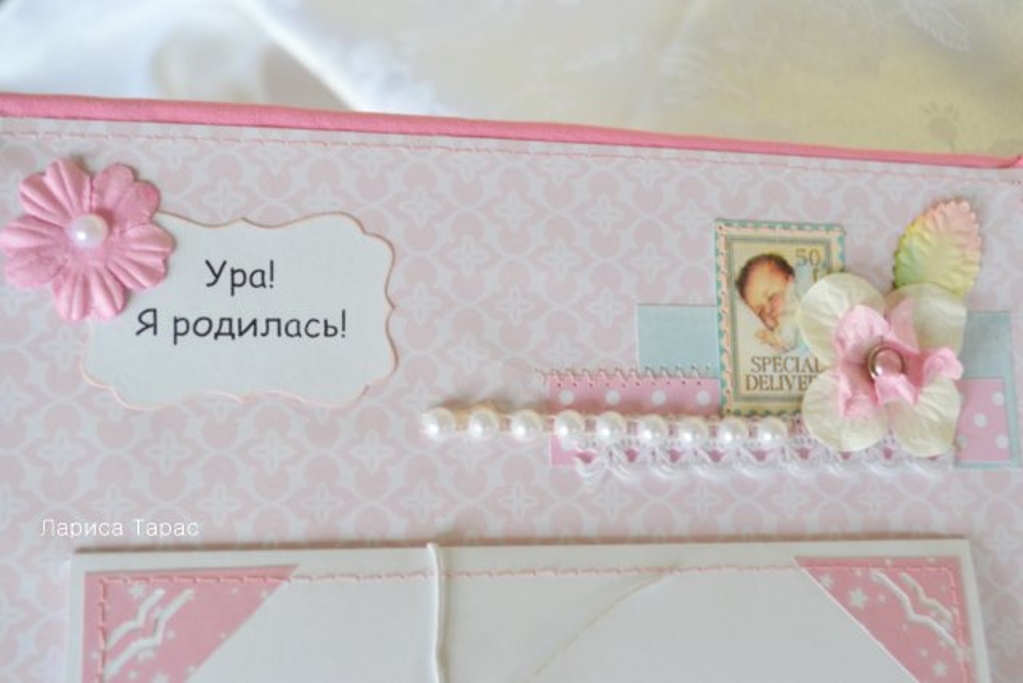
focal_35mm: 45
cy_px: 342
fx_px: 1279
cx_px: 512
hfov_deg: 43.6
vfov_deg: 29.9
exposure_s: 1/125
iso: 320
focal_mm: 30
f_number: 5.6
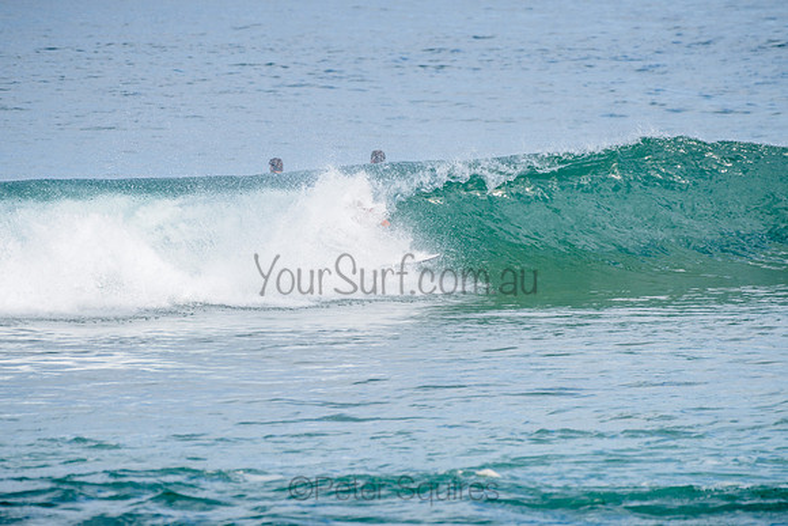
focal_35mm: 612
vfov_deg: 2.2
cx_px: 394
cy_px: 263
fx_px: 13400
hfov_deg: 3.4
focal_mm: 500
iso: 280
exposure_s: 1/1250
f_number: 5.6
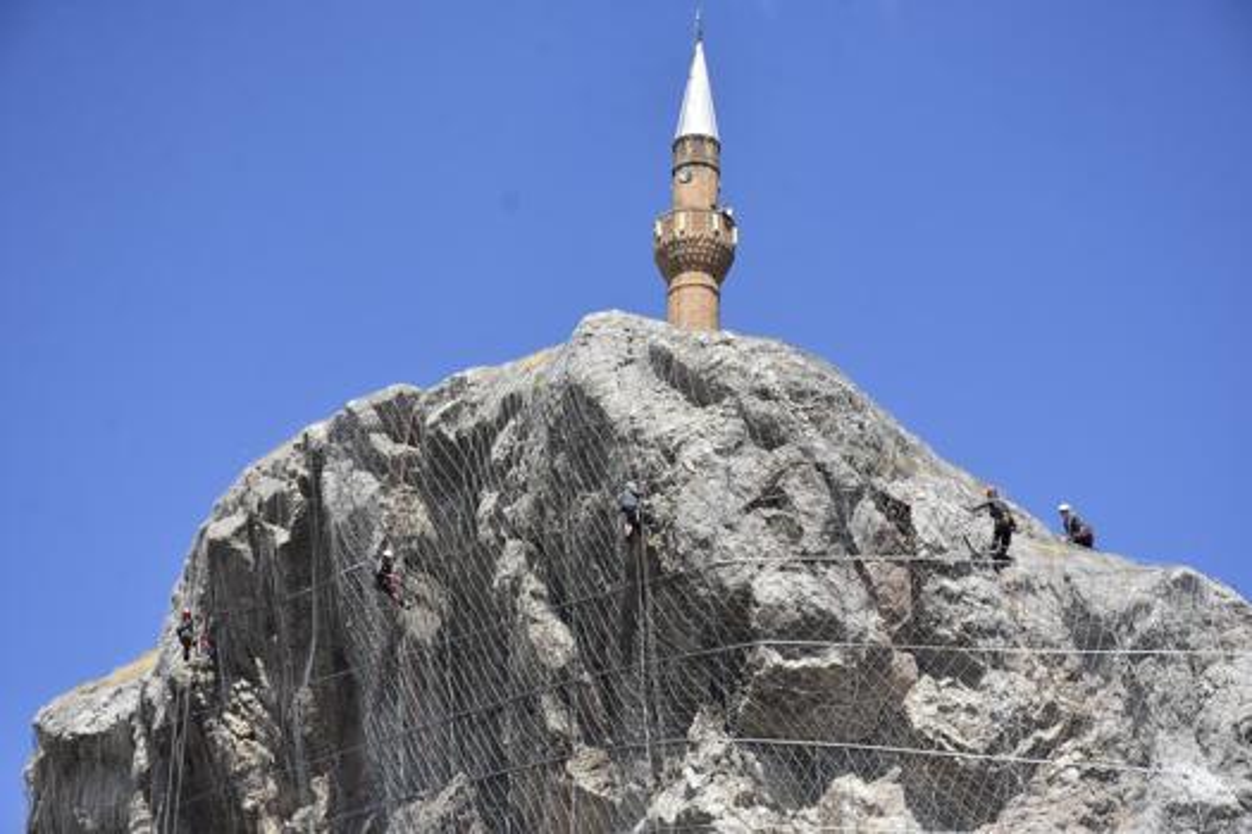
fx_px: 3912
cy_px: 417
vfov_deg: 12.2
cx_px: 626
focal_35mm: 112
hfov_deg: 18.2
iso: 360
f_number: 8
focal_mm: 75
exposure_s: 1/1000
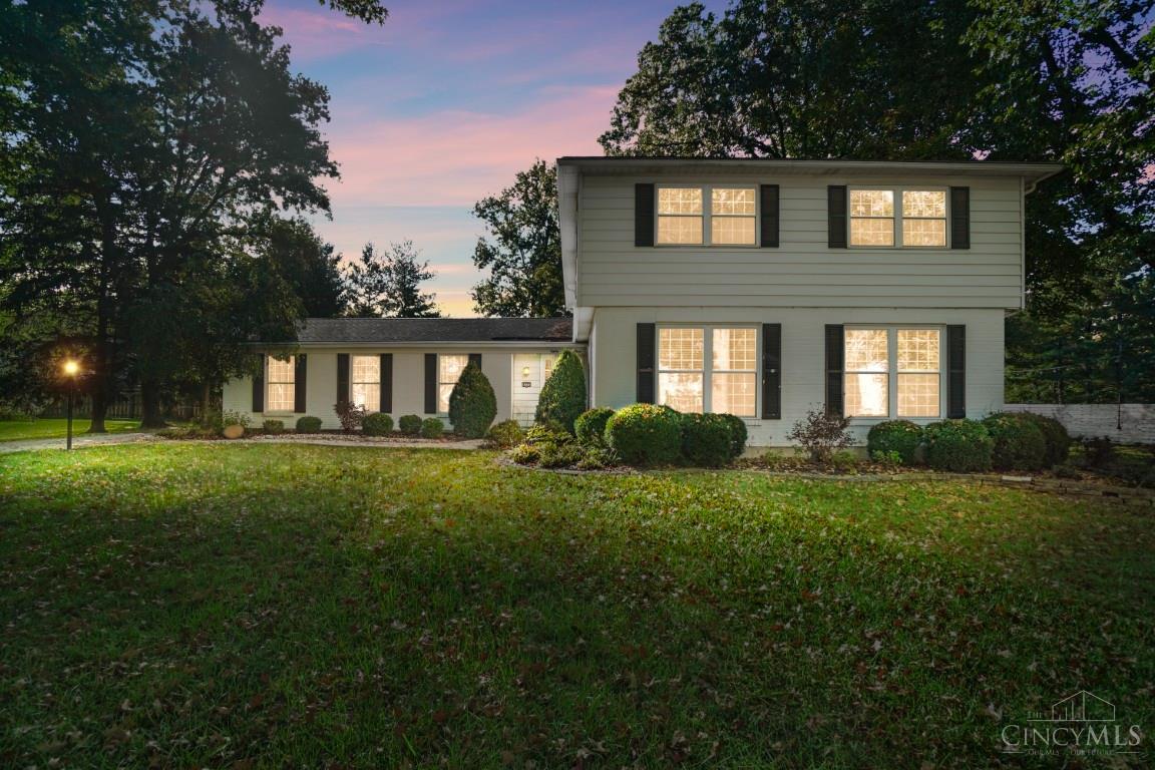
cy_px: 385
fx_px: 481
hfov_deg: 100.4
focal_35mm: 15
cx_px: 578
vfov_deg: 77.3
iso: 100
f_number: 6.3
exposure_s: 1/80
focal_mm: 10
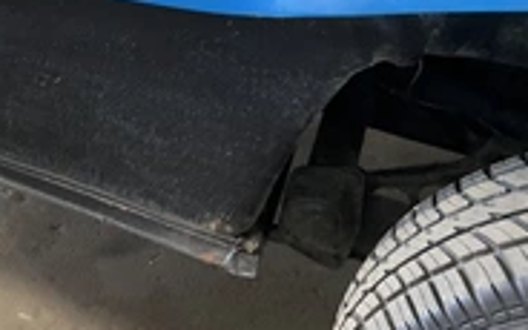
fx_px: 964
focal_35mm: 67
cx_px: 29
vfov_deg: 19.2
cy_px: 69
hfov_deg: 29.1
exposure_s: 1/60
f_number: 1.8
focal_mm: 3
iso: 160
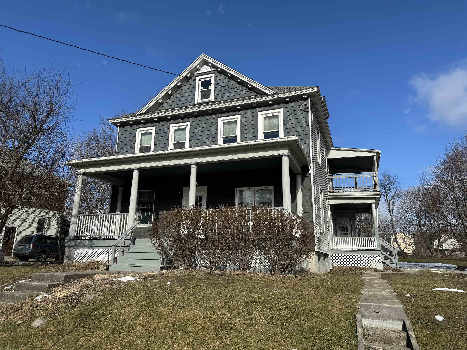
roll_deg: -0.7
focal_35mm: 24
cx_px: 234
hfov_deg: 71.6
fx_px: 324
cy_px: 175
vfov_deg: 56.8
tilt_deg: +14.7
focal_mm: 6.86
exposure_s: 1/4950
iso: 80
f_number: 1.78
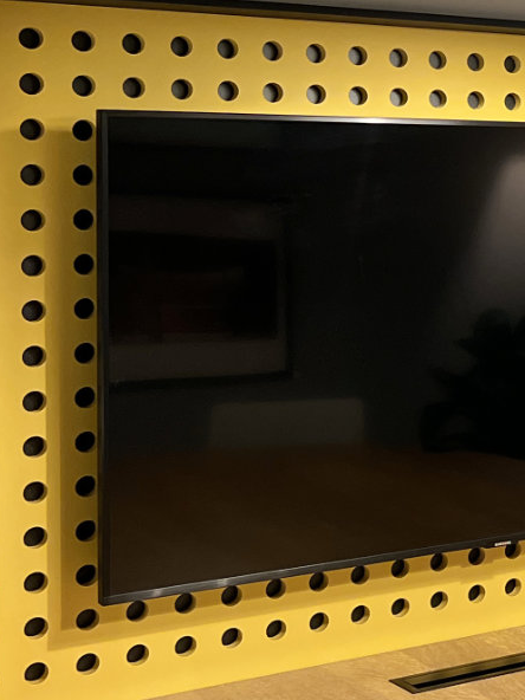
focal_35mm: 79
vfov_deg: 24.5
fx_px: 1598
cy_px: 202
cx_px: 899
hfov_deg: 16.2
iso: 320
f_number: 1.5
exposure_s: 1/50
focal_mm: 5.7
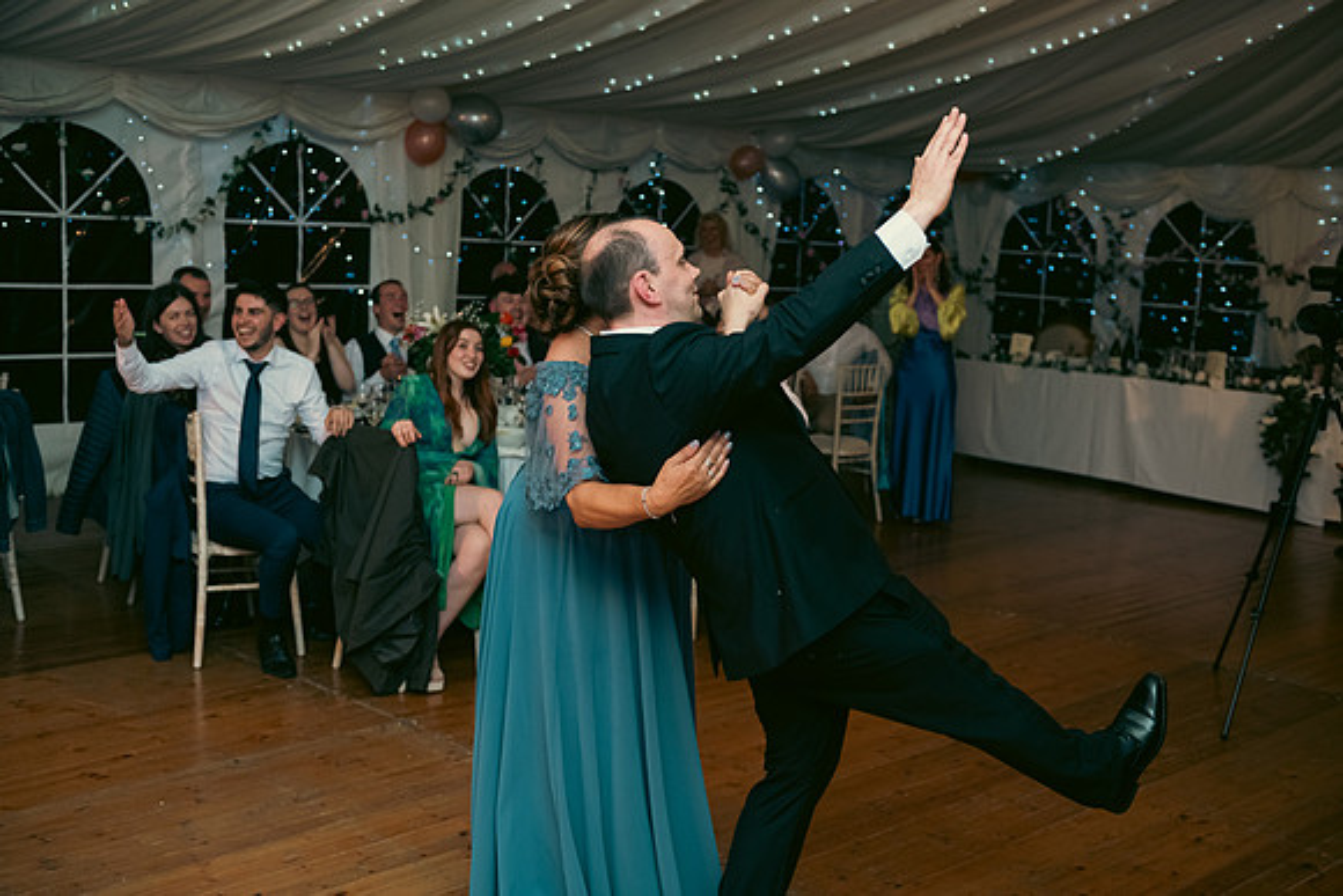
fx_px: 1567
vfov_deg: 31.9
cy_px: 448
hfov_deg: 46.4
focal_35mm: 42
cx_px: 672
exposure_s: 1/160
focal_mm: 42
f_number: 3.5
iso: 800
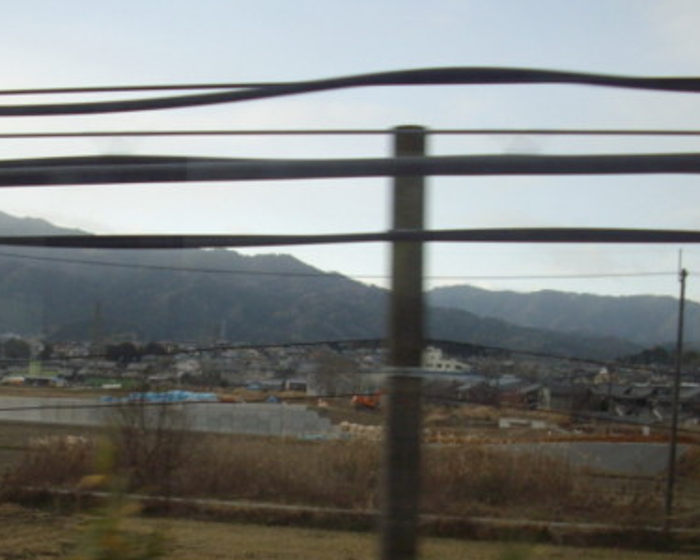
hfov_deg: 24.6
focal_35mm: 77
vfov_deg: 19.8
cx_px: 202
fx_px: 1595
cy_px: 424
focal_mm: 6.2
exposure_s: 1/500
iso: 80
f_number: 2.8
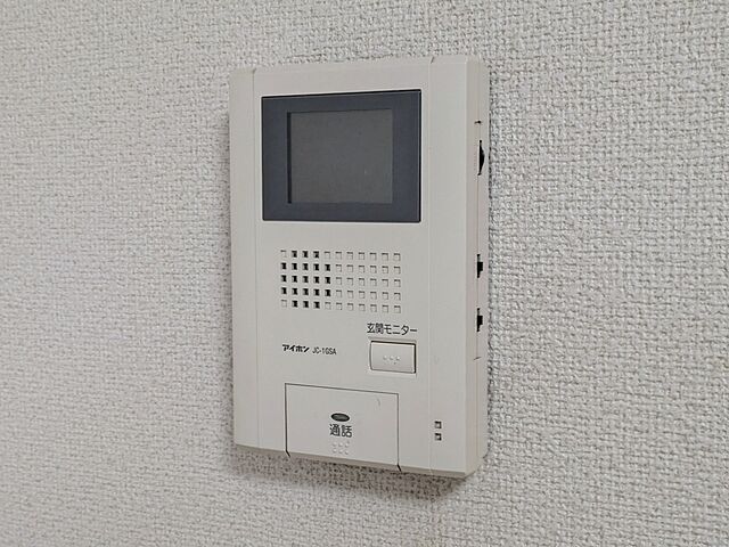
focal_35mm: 51
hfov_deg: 37.5
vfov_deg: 28.6
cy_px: 274
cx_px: 364
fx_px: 1074
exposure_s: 1/120
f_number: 1.89
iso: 407
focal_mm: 5.43
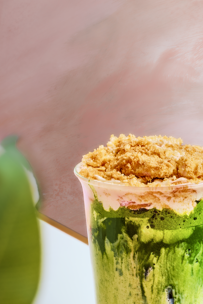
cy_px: 220
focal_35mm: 187
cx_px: 153
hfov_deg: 7.3
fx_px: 1582
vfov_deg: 11.0
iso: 125
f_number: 11
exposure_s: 1/250
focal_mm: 80
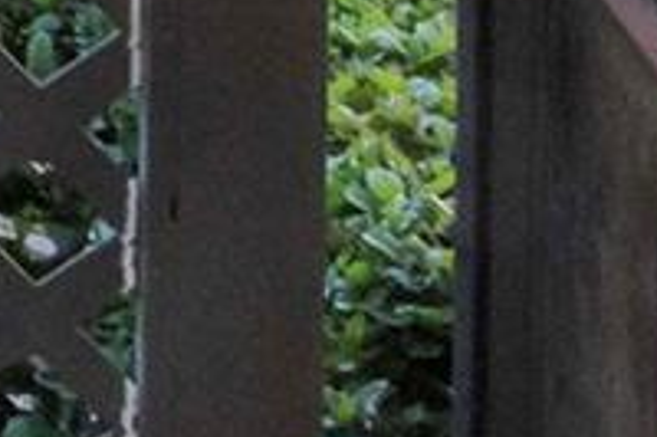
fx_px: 2407
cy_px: -825
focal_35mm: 132
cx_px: -1764
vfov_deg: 8.7
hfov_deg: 8.9
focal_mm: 11
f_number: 11
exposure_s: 1/100
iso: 640
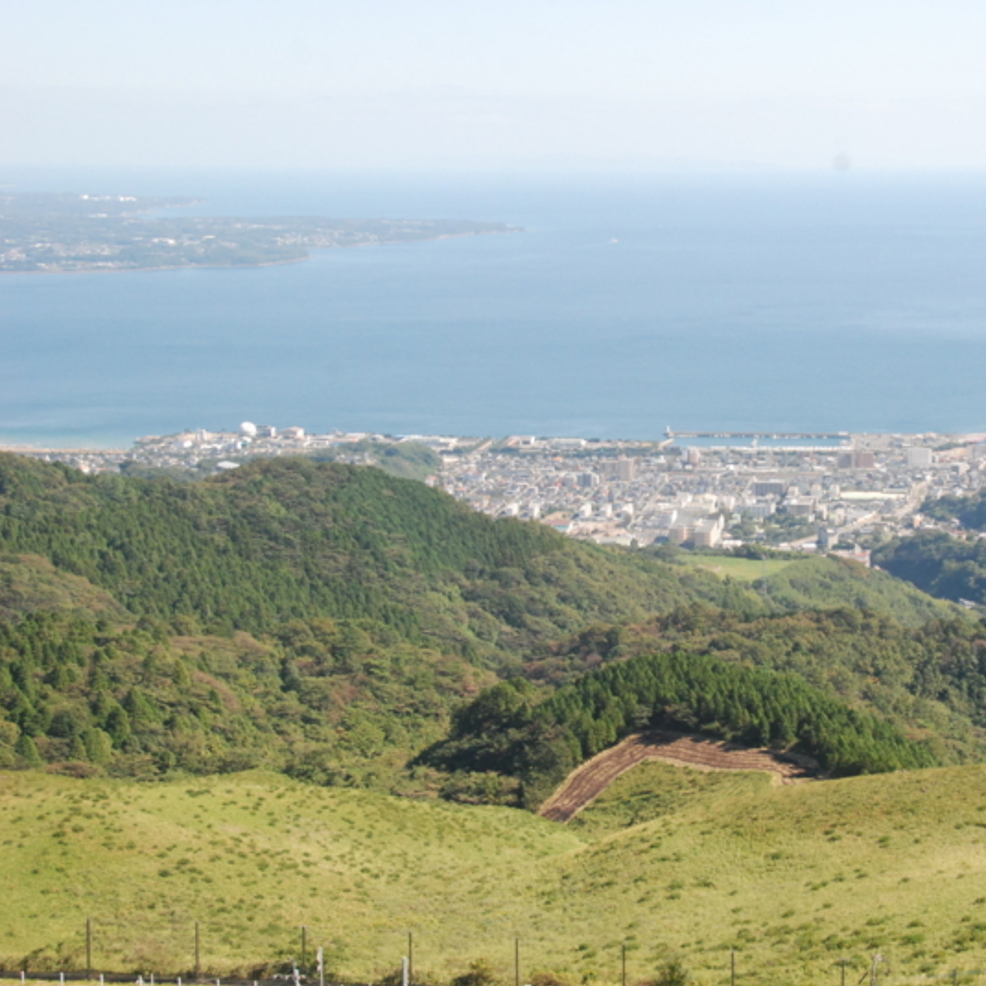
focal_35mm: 65
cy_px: 493
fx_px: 2095
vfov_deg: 26.5
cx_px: 728
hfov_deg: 26.2
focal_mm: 34
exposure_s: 1/500
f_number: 11
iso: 800
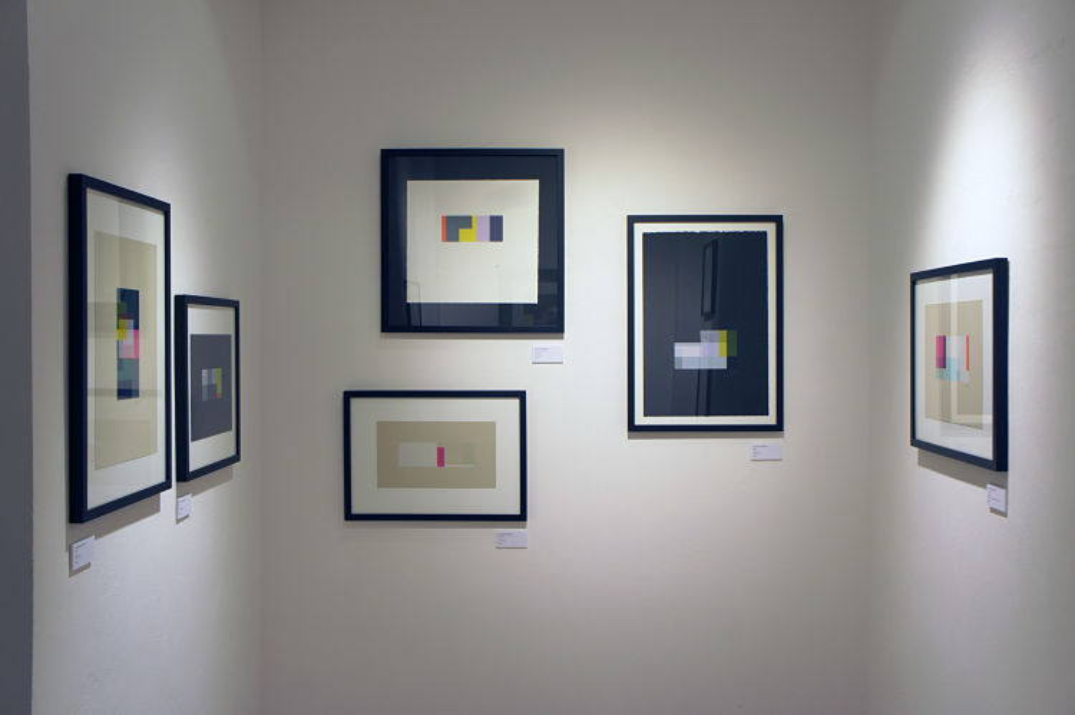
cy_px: 358
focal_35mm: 34
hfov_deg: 55.1
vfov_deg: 38.3
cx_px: 538
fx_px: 1029
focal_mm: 23
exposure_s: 1/125
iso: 200
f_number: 6.3
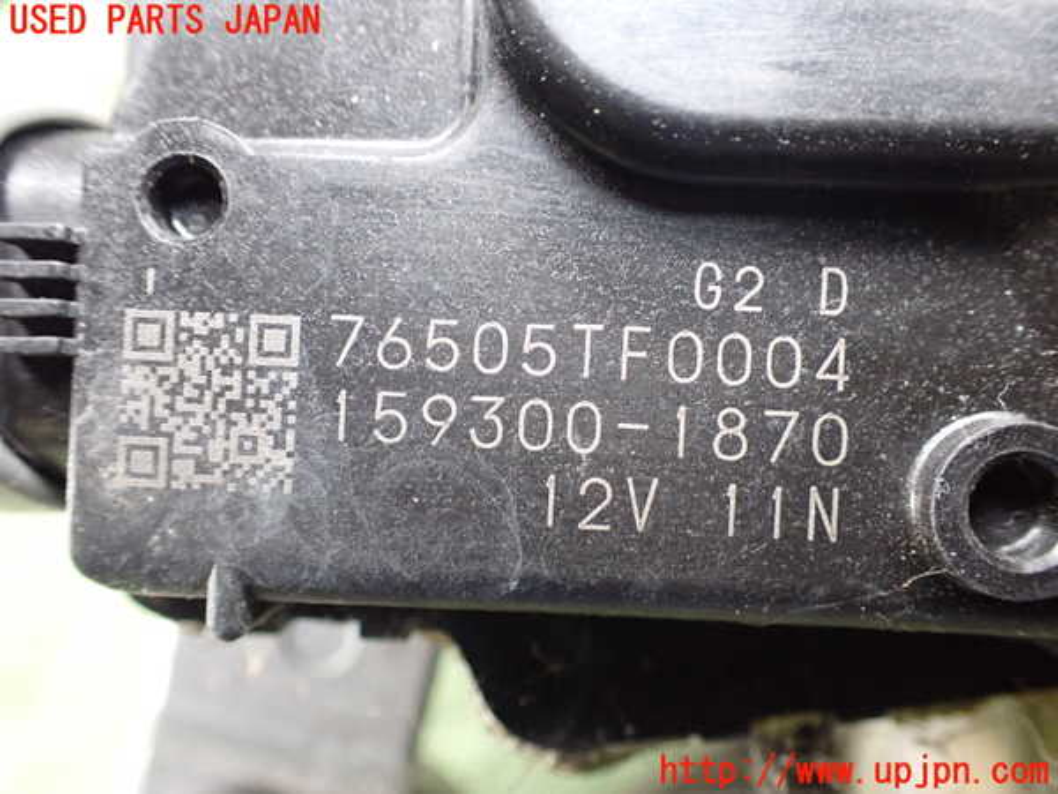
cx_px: 529
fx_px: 917
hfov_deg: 60.0
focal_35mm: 30
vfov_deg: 46.8
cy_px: 397
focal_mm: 5.4
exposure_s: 1/60
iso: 800
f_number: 2.3
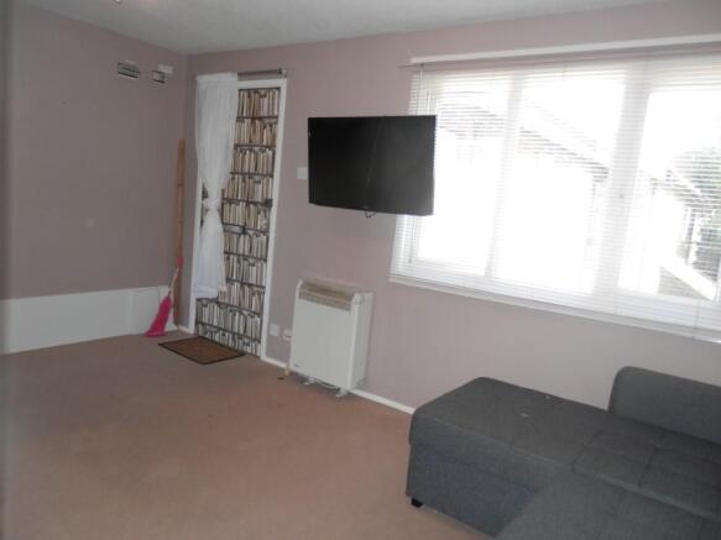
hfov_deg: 69.4
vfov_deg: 54.9
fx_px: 521
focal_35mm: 25
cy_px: 270
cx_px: 360
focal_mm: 4.5
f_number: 3
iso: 100
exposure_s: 1/30
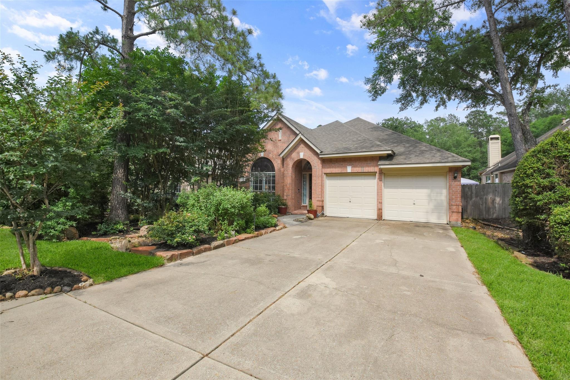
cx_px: 285
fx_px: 237
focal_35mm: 15
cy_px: 190
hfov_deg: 100.4
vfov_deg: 77.3
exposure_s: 1/1000
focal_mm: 10
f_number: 8
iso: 400
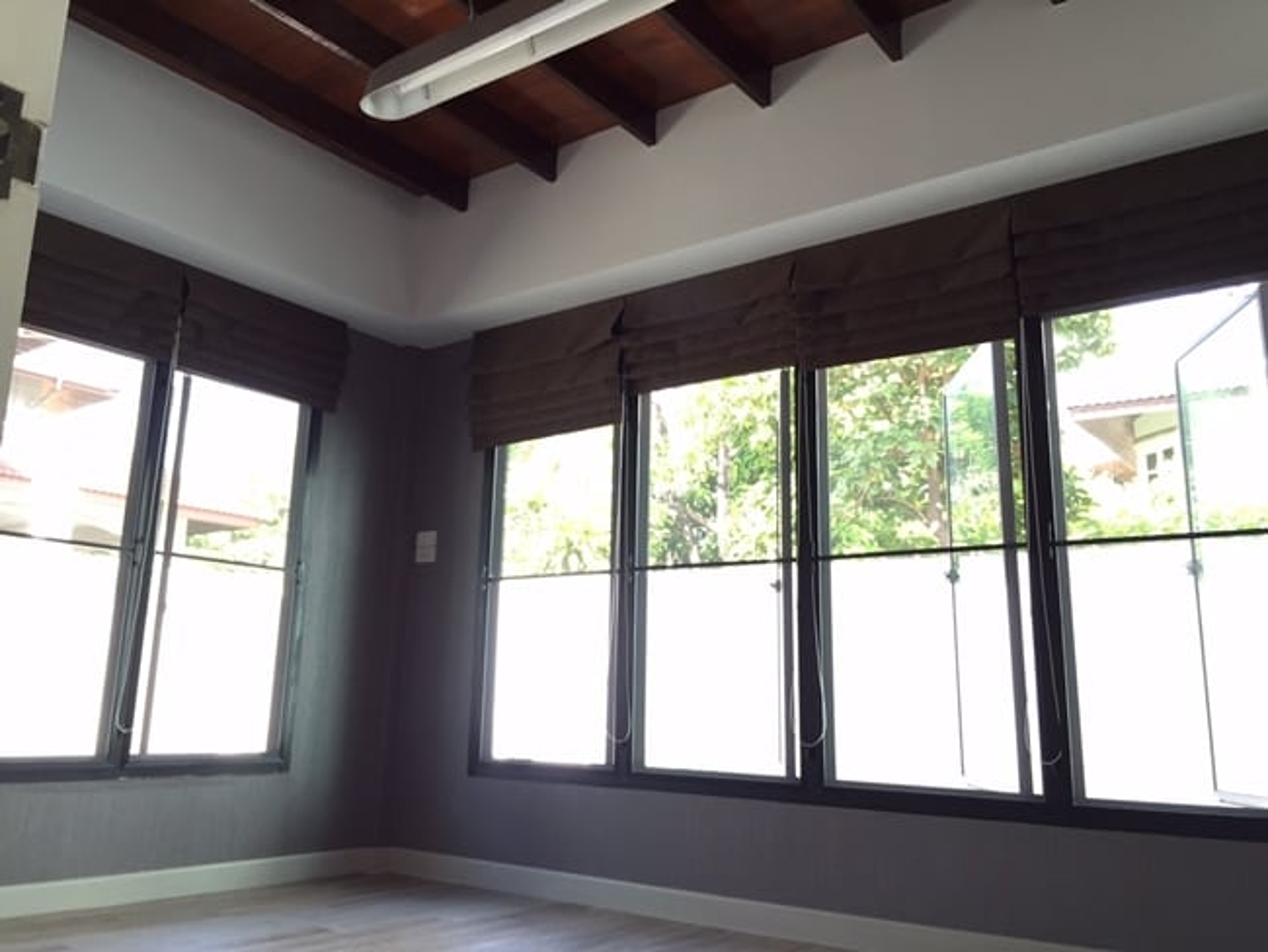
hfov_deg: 61.6
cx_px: 634
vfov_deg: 48.3
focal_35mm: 29
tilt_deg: +12.8
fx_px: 1063
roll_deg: -1.7
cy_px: 476
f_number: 2.2
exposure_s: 1/60
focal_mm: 4.15
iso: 40
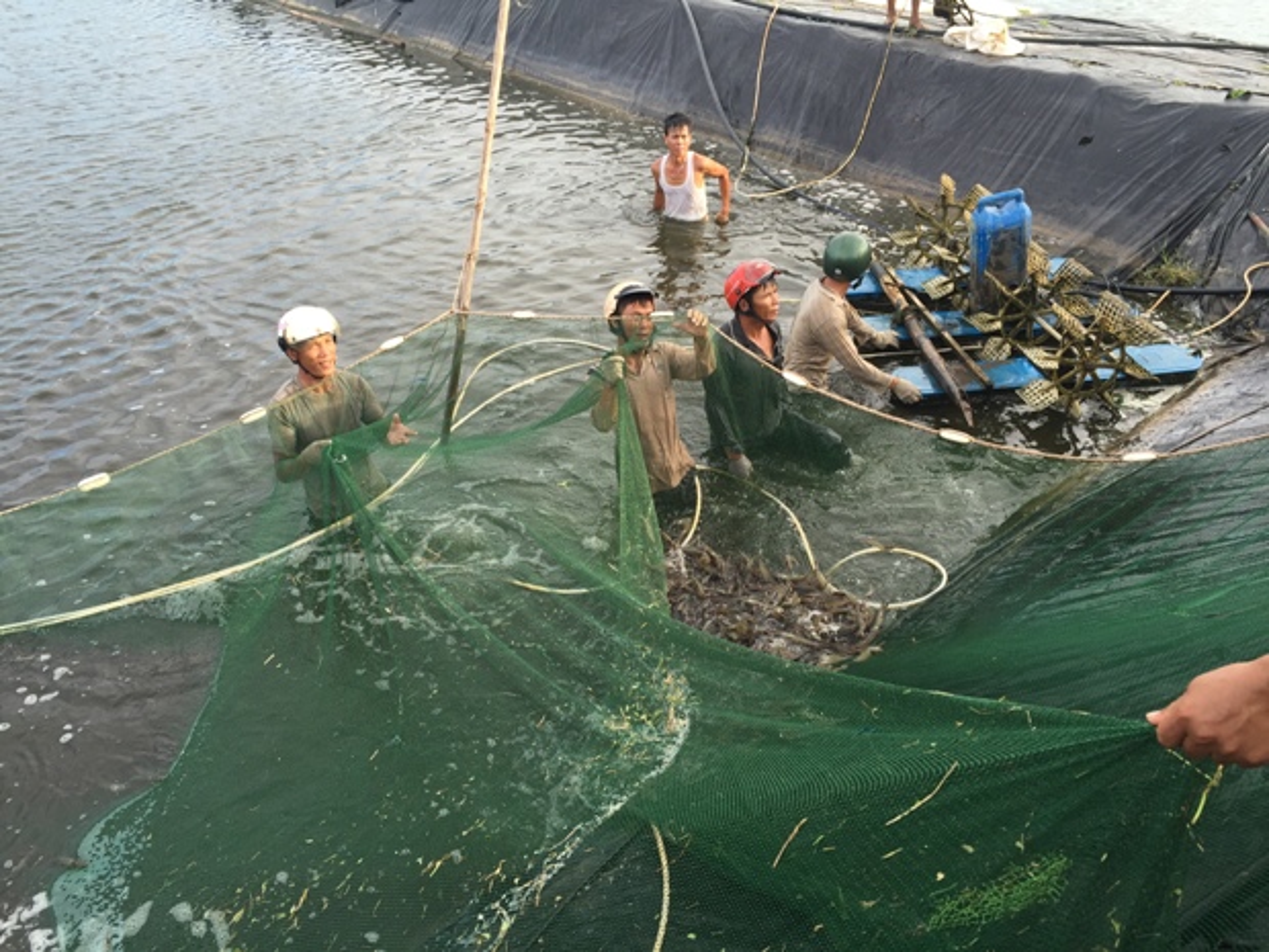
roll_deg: -3.4
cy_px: 476
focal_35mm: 29
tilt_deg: -33.3
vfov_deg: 48.2
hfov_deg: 61.7
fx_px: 1063
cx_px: 634
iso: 32
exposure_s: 1/229
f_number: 2.2
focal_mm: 4.15
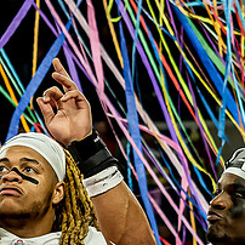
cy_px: 120
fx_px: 5141
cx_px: 55
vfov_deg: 2.7
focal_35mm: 642
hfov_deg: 2.7
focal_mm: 62
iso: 640
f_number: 3.5
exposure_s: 1/320
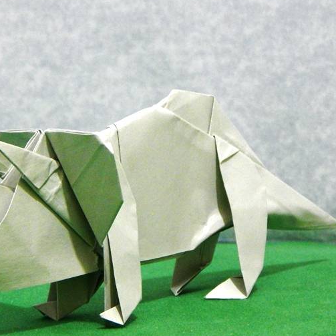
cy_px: 136
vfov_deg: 10.3
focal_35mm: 170
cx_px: 135
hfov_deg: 10.3
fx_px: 1867
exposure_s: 1/15
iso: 800
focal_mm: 18.7
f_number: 4.5
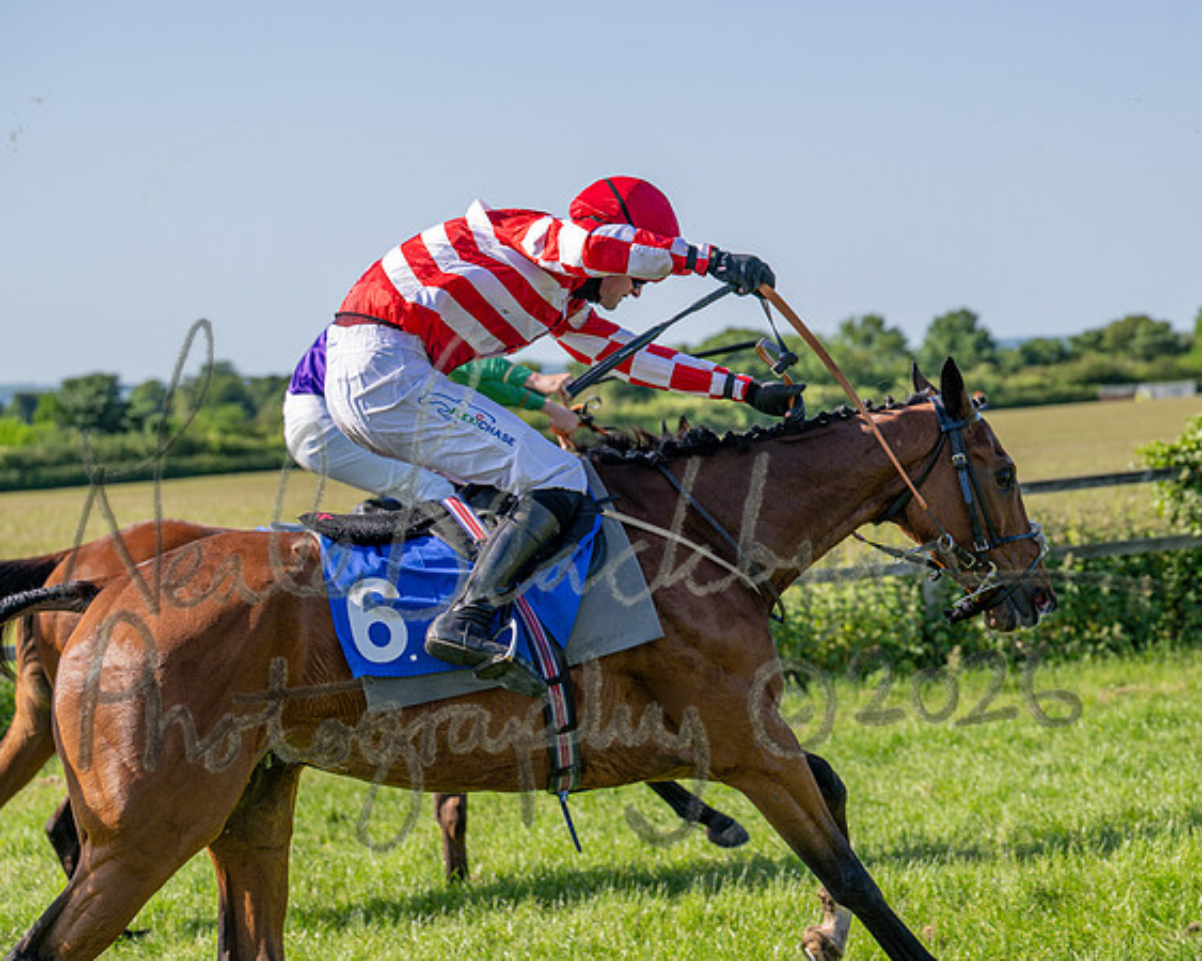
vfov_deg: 19.4
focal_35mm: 79
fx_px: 2805
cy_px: 480
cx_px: 601
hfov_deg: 24.2
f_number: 4
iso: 200
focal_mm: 70
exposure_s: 1/1600
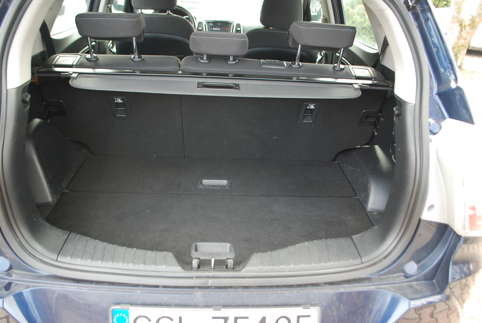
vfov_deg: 48.0
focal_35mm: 27
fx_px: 362
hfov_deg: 67.3
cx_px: 241
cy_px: 162
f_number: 3.5
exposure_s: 1/50
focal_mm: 18
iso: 400
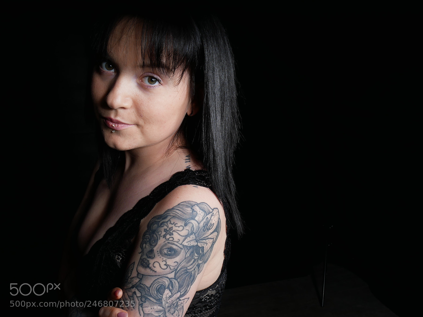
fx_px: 452
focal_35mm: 37
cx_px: 210
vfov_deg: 38.7
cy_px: 162
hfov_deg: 50.1
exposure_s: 1/250
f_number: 10
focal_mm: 18
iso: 200
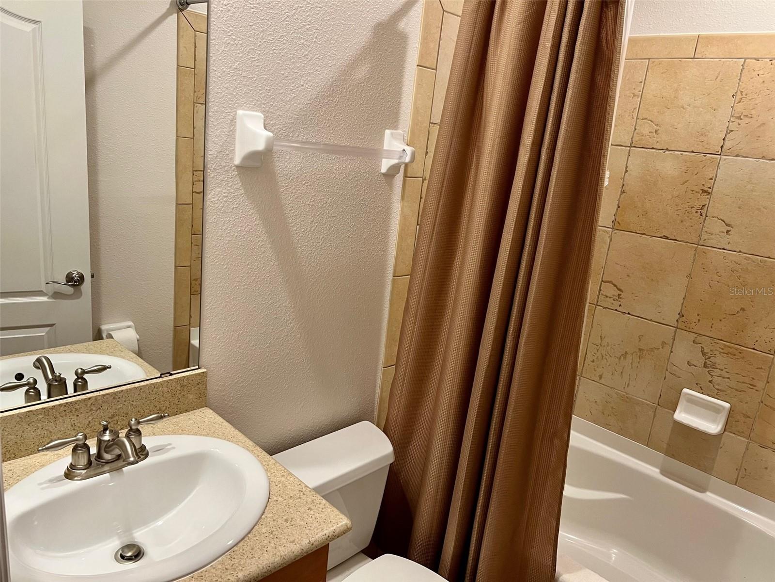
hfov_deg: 67.3
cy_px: 291
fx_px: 582
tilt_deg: -15.7
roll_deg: -6.2
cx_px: 388
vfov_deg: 53.1
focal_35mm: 26
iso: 160
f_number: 1.5
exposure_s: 1/60
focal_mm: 5.7
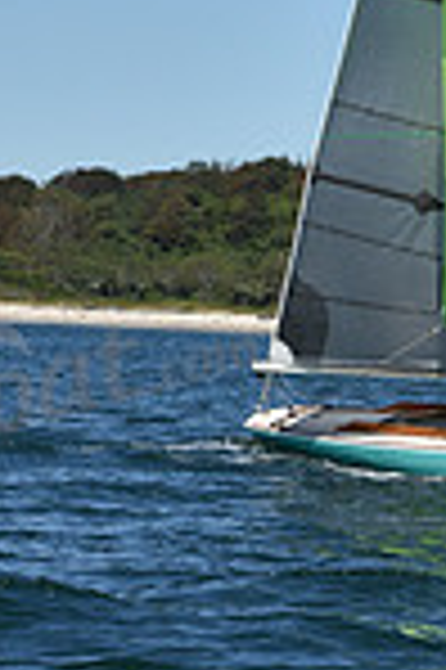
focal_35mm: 304
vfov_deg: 6.7
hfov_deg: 4.5
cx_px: 493
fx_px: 5662
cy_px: -337
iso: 250
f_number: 9
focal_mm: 78
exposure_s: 1/1250
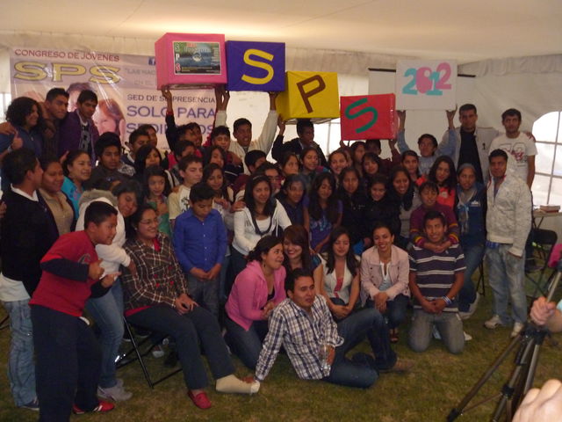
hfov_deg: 52.6
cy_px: 211
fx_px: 568
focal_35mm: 35
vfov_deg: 40.7
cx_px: 281
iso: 400
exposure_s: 1/30
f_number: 3.5
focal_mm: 6.3
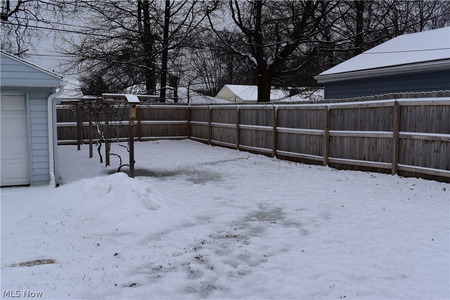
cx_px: 225
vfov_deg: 40.0
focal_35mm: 33
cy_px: 150
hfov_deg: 57.2
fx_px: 412
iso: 400
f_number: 11
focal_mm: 22
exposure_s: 1/400
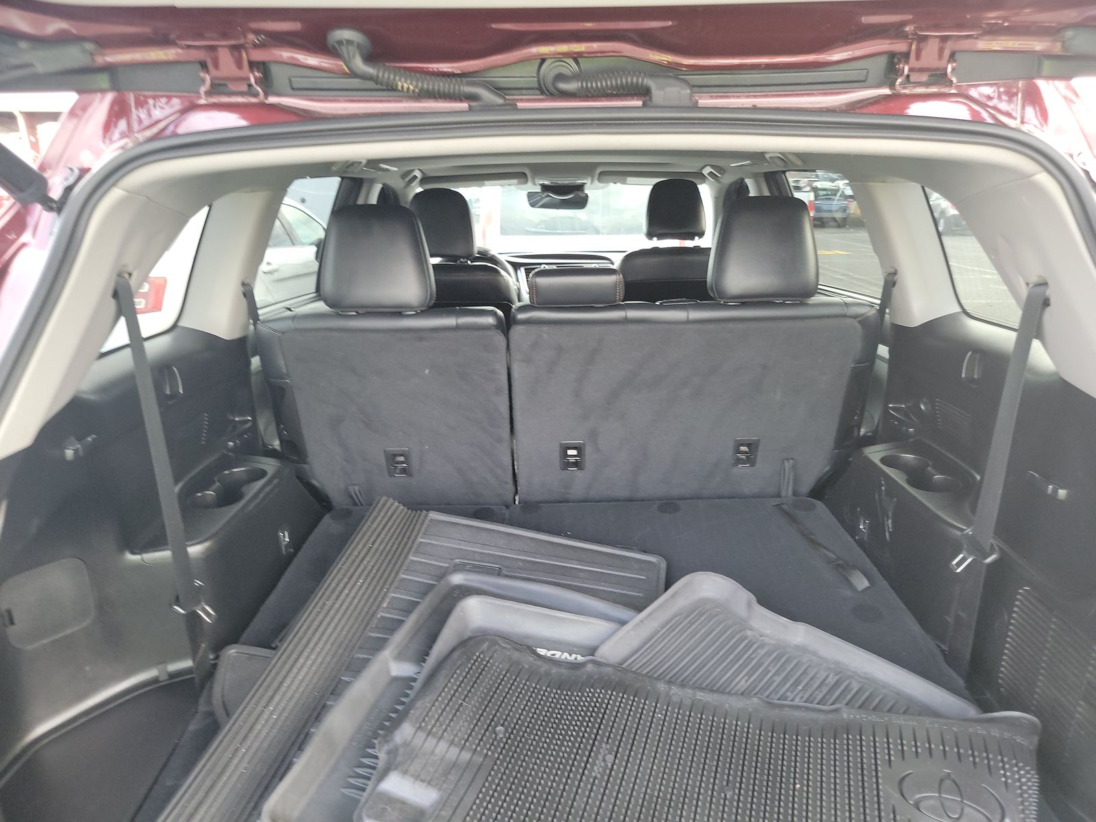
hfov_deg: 71.6
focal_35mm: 24
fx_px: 760
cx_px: 548
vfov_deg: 56.8
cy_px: 411
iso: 393
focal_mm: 6.7
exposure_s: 1/59
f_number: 1.8
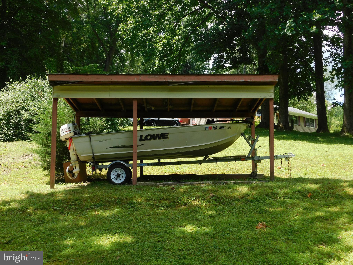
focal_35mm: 45
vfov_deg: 32.2
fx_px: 459
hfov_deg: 42.1
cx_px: 176
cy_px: 132
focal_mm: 8
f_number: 3.7
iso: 125
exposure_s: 1/320
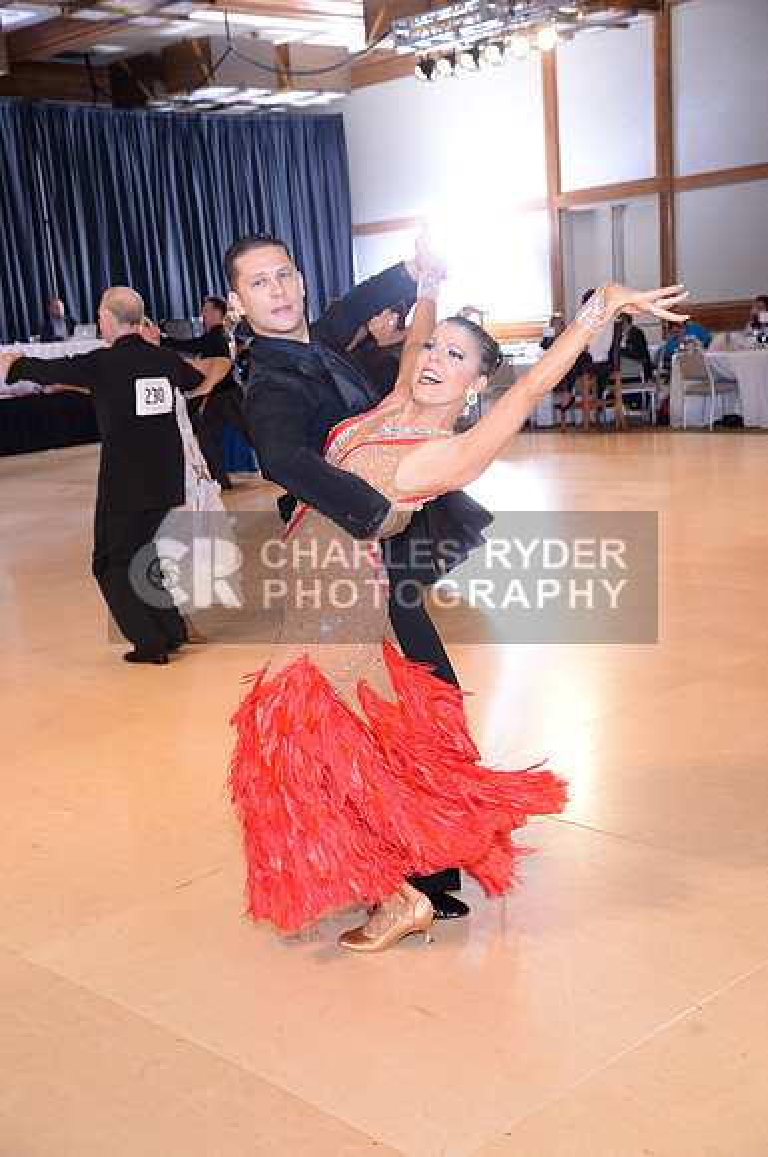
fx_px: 1669
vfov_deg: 38.2
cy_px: 578
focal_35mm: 52
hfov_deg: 25.9
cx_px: 384
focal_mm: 52
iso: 1250
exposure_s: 1/200
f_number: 5
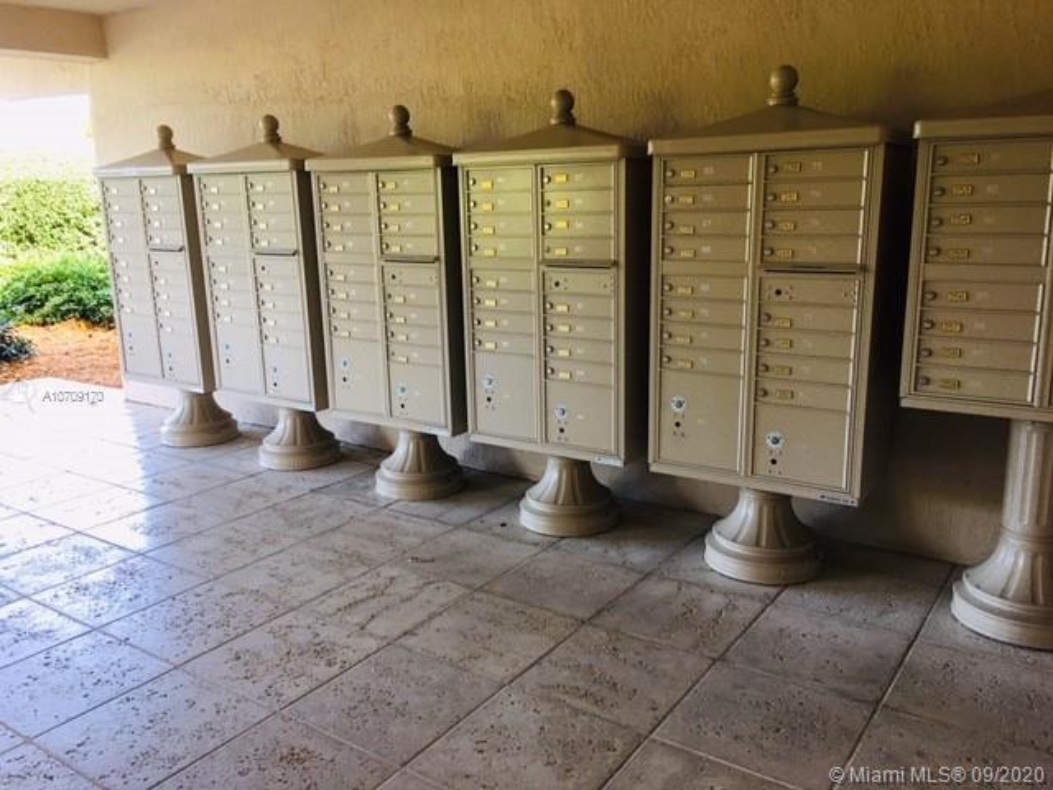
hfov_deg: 61.7
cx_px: 526
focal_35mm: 29
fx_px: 882
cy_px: 395
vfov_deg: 48.2
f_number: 2.2
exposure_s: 1/30
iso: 40
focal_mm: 4.15
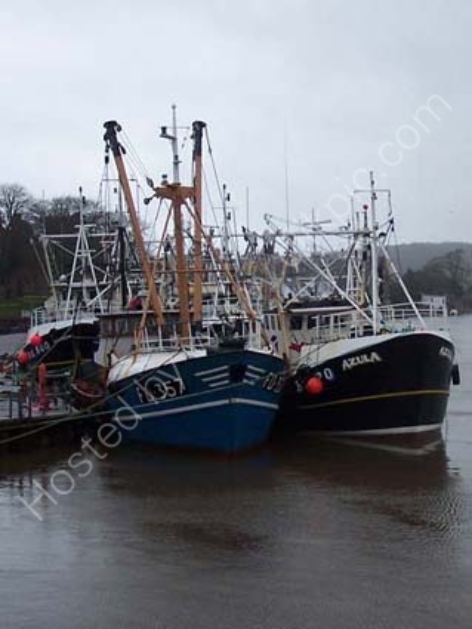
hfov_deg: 37.7
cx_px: 236
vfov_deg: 49.0
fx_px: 691
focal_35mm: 38
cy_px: 314
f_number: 2.8
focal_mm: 6.3
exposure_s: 1/350
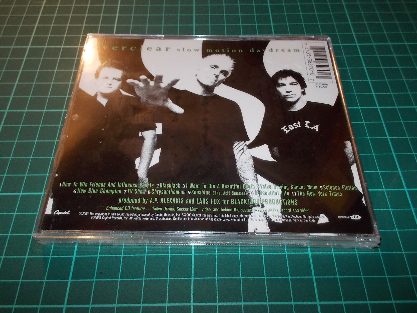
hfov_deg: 61.7
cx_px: 208
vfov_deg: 48.2
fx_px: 349
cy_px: 156
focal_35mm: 29
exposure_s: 1/30
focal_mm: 4.1
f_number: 3.3
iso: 200
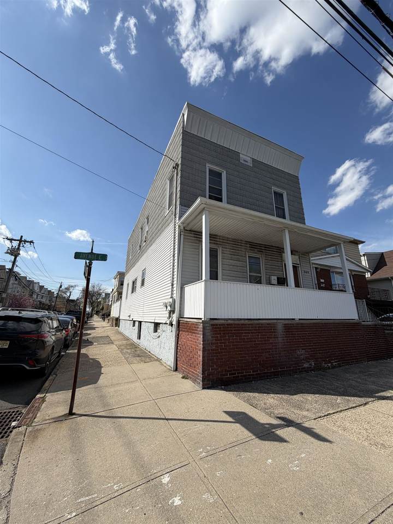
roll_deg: -0.2
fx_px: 212
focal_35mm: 14
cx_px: 196
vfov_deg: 102.1
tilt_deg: +15.2
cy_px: 262
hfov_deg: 85.7
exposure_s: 1/1145
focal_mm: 2.22
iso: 20
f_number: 2.2
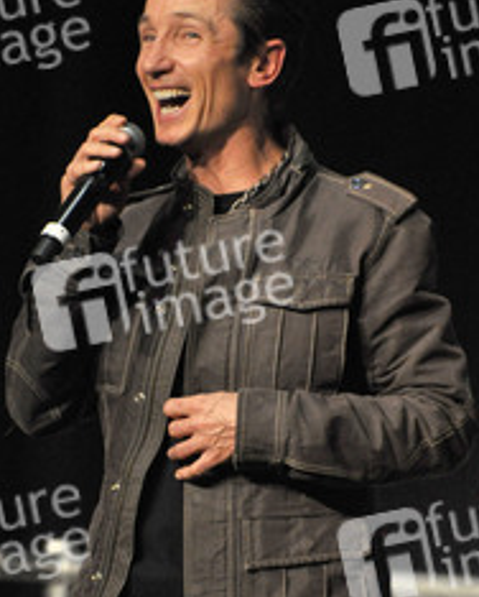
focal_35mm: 721
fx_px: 12743
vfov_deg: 2.7
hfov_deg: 2.2
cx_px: 238
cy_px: 418
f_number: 6.3
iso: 2000
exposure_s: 1/160
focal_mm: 300
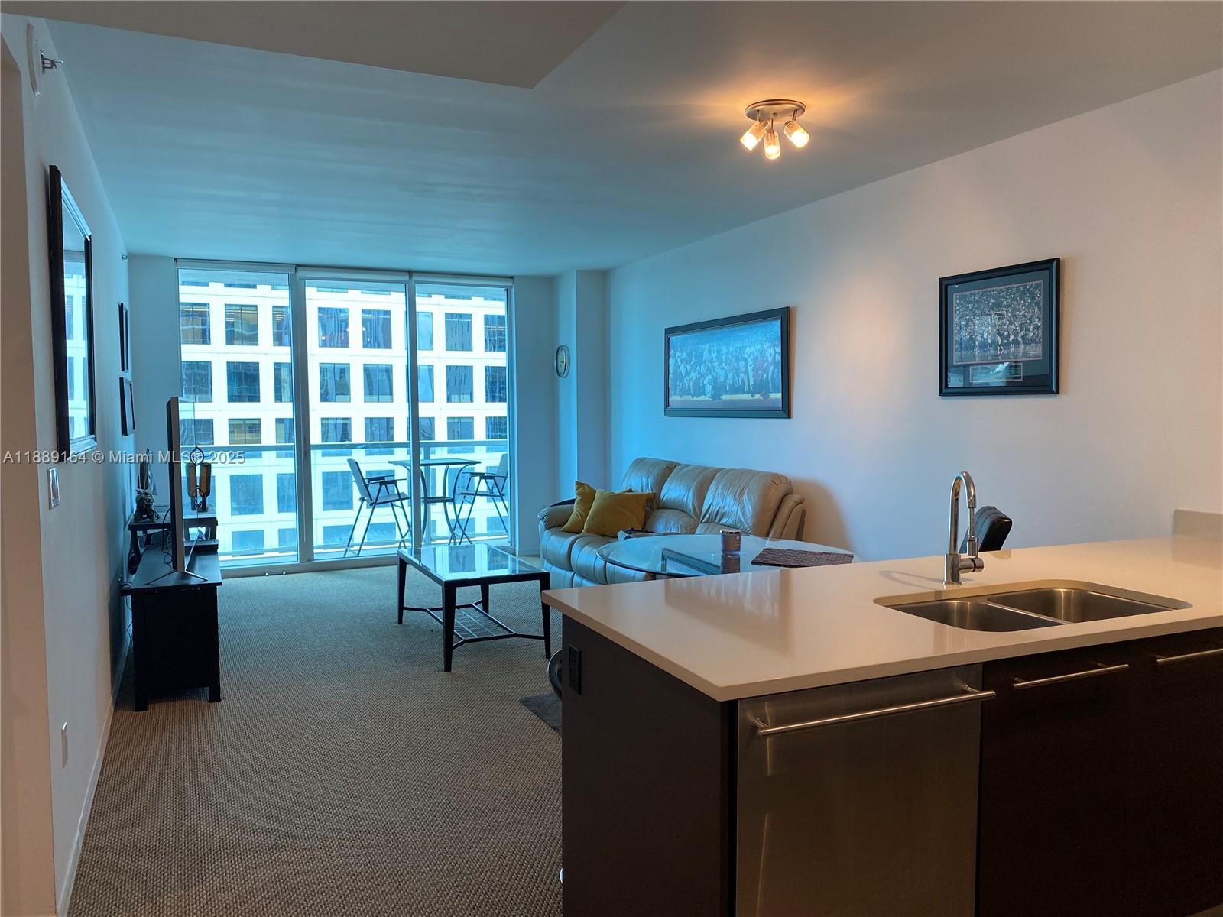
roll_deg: -0.3
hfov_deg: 67.3
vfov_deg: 53.1
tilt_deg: -5.3
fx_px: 919
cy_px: 458
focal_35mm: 26
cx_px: 612
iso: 64
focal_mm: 4.25
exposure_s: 1/60
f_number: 1.8
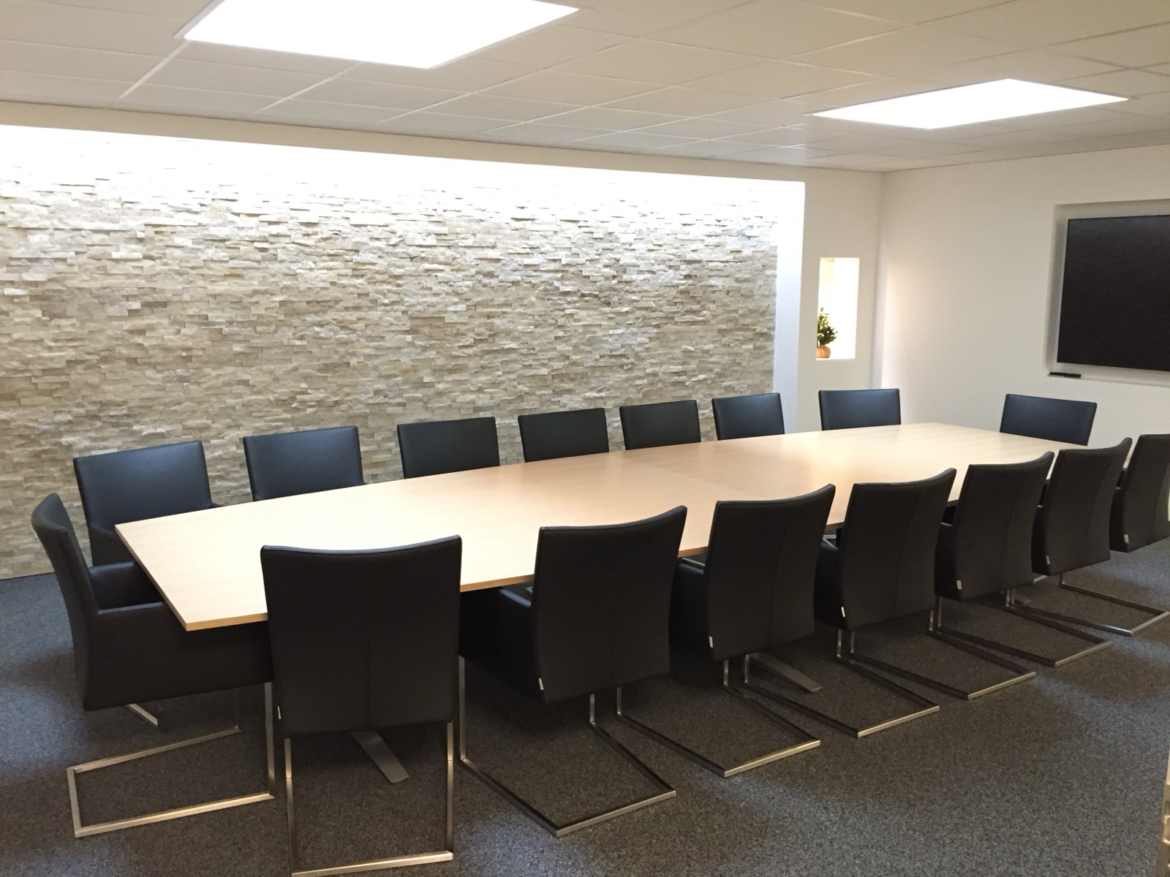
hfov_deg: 61.7
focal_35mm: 29
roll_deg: -0.1
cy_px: 438
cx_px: 585
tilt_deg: -9.1
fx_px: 980
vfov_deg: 48.2
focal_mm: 4.15
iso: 250
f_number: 2.2
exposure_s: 1/33
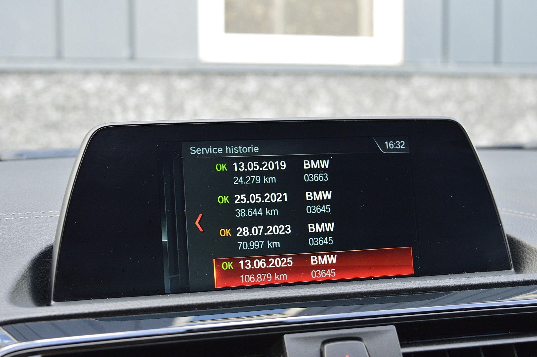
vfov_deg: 23.7
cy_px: 178
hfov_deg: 35.1
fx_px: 850
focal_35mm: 57
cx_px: 268
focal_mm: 38
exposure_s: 1/60
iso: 800
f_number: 7.1
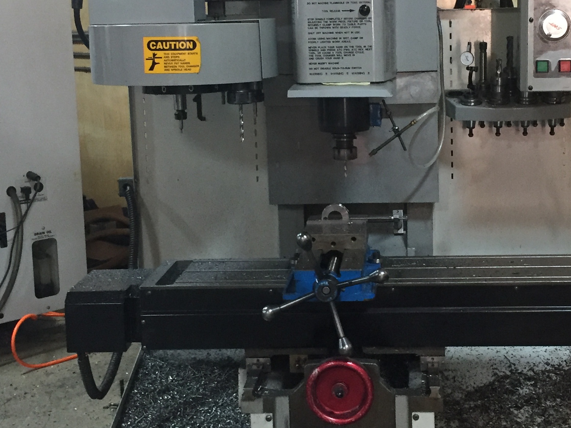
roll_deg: +1.3
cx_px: 365
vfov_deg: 23.9
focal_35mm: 61
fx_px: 1006
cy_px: 152
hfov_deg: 31.5
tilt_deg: -7.6
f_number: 2.2
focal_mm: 4.15
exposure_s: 1/30
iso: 200
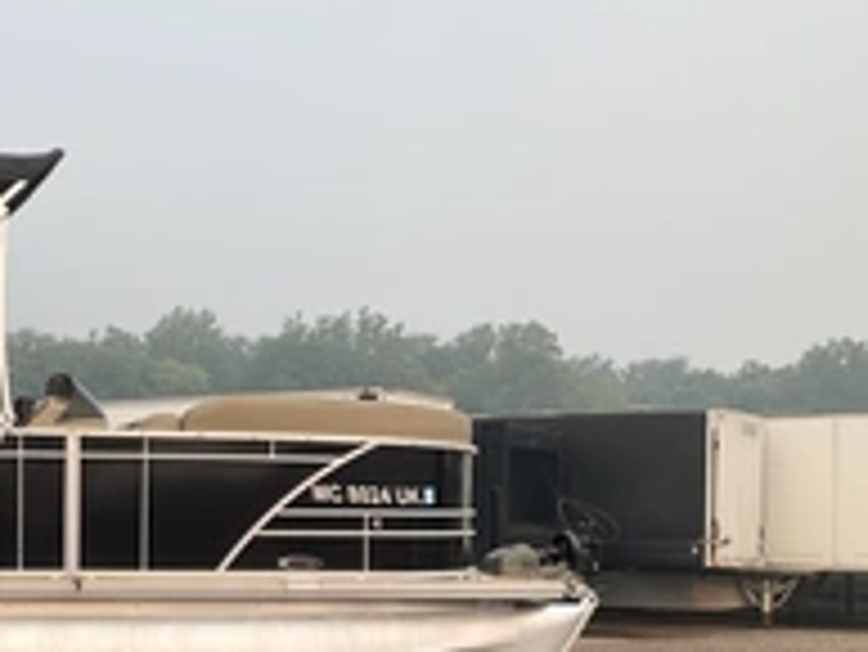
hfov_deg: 29.7
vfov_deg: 24.1
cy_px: 513
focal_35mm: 60
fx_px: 1505
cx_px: -27
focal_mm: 3
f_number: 1.8
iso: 25
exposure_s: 1/855
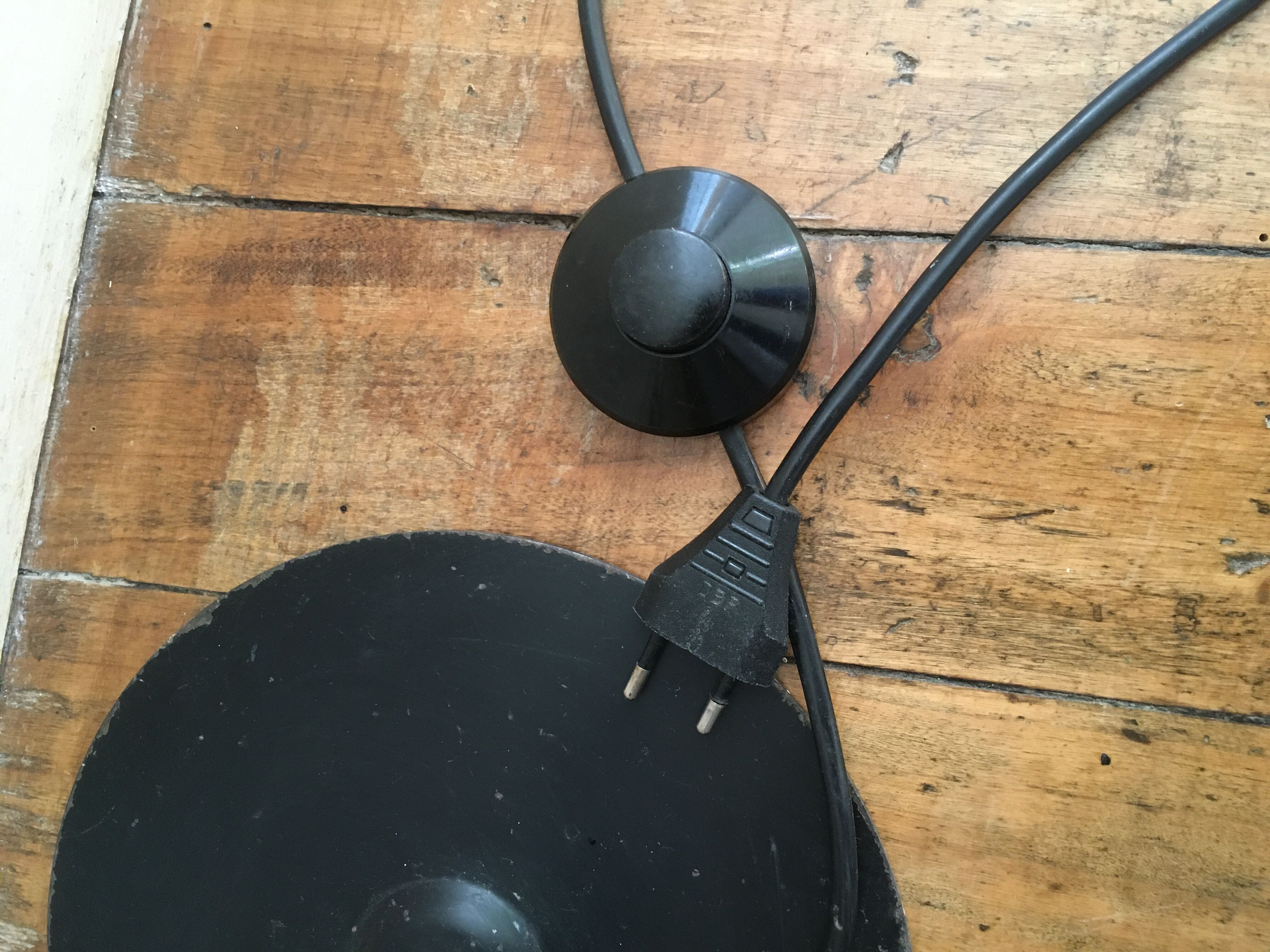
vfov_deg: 48.2
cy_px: 476
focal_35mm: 29
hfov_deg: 61.7
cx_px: 635
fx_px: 1064
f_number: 2.2
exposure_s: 1/33
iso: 200
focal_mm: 4.15
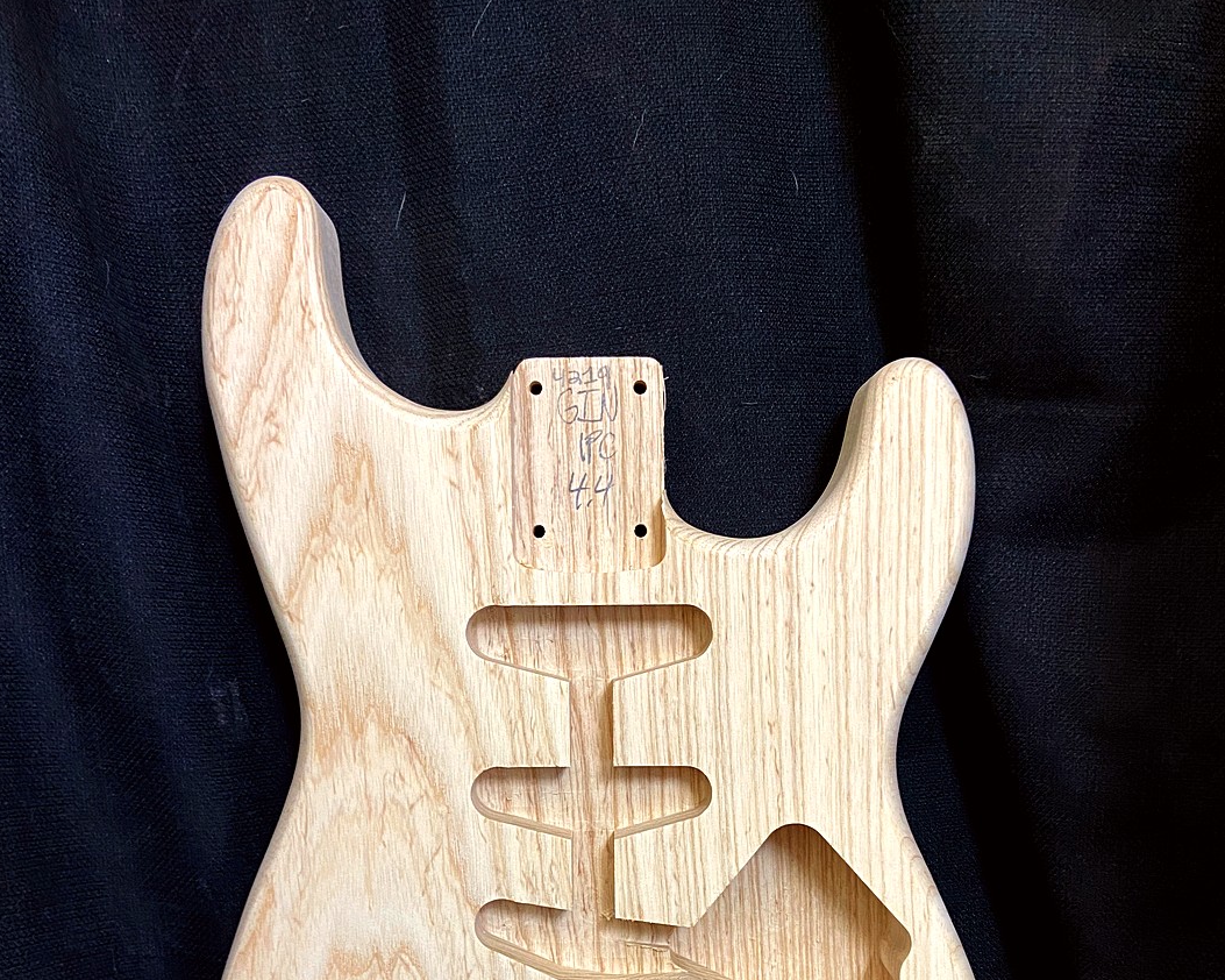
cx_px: 611
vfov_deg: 41.3
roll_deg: +0.9
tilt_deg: -11.5
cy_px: 798
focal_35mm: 34
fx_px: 1232
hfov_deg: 52.9
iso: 160
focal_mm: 4.25
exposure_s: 1/60
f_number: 1.8
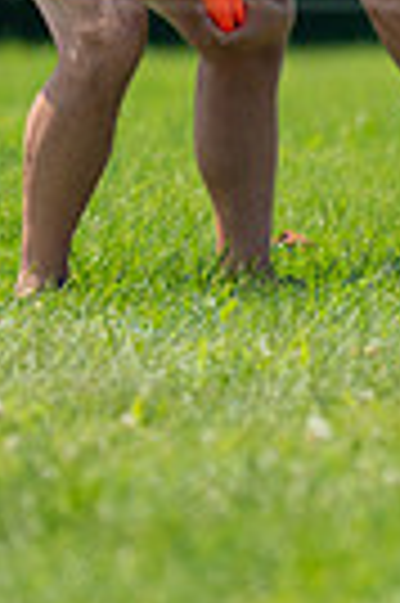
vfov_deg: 1.5
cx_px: 521
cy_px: -58
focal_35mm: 1398
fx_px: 23359
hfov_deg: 1.0
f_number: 6.3
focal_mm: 415
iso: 1250
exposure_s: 1/4000
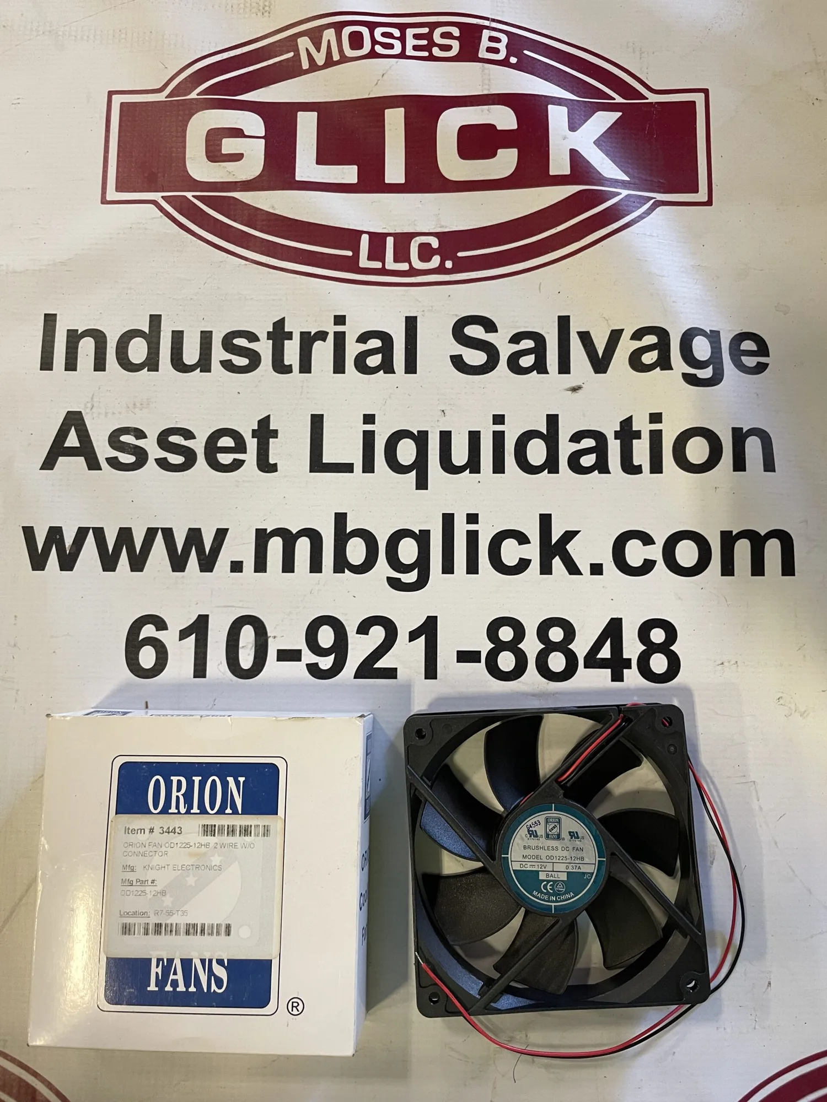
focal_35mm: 26
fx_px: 828
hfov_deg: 53.1
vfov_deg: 67.3
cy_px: 551
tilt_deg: -82.6
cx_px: 414
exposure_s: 1/60
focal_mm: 4.2
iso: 250
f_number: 1.6
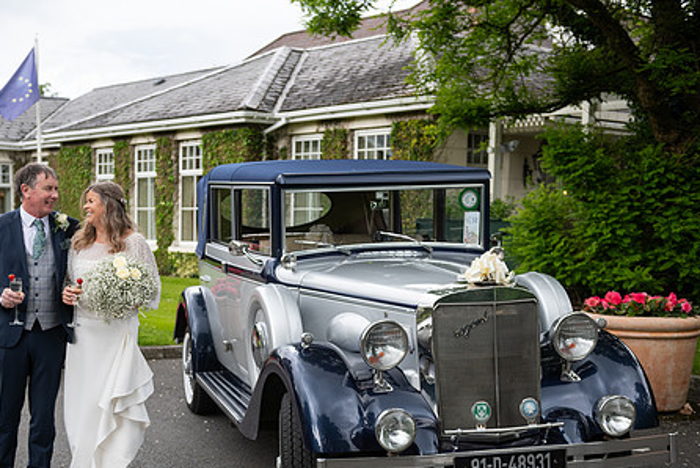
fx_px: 1012
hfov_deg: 37.9
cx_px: 250
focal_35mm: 52
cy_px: 299
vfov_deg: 25.9
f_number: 3.5
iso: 320
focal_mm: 40
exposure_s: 1/800
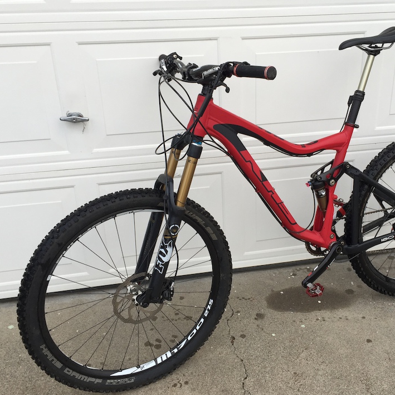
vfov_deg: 44.9
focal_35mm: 37
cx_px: 235
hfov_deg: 44.7
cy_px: 198
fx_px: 478
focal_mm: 4.15
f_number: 2.2
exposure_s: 1/120
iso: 40
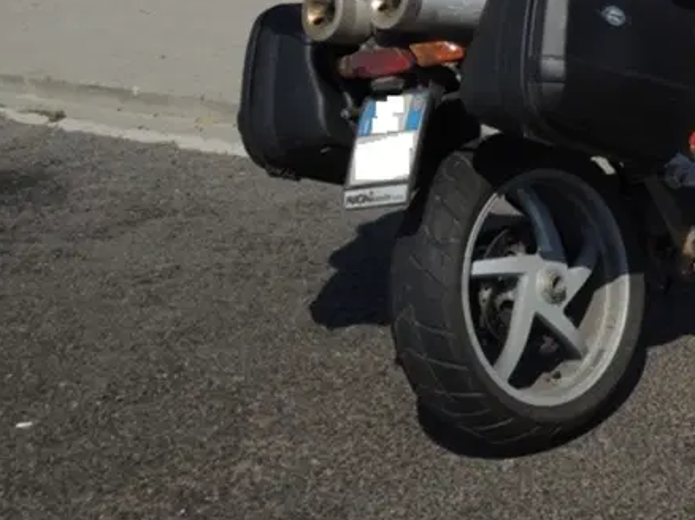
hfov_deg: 21.6
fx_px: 1706
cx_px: 809
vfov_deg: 16.3
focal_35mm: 85
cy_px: -190
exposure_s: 1/1250
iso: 100
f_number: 3.7
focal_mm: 5.5
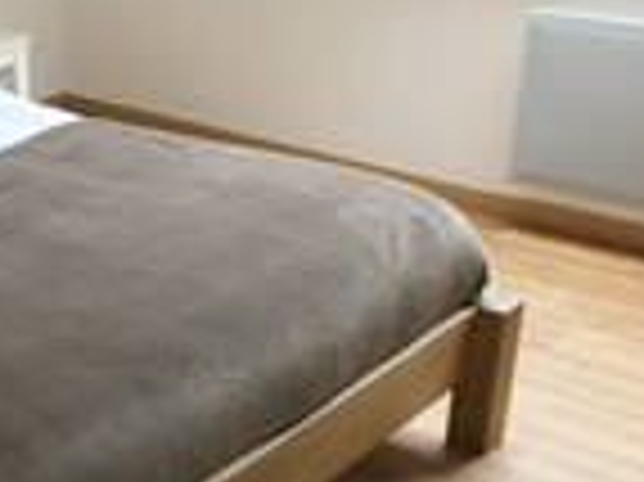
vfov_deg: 21.6
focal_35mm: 68
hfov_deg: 25.4
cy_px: 266
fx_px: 1264
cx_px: -149
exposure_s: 1/30
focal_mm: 4.8
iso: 100
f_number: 2.9
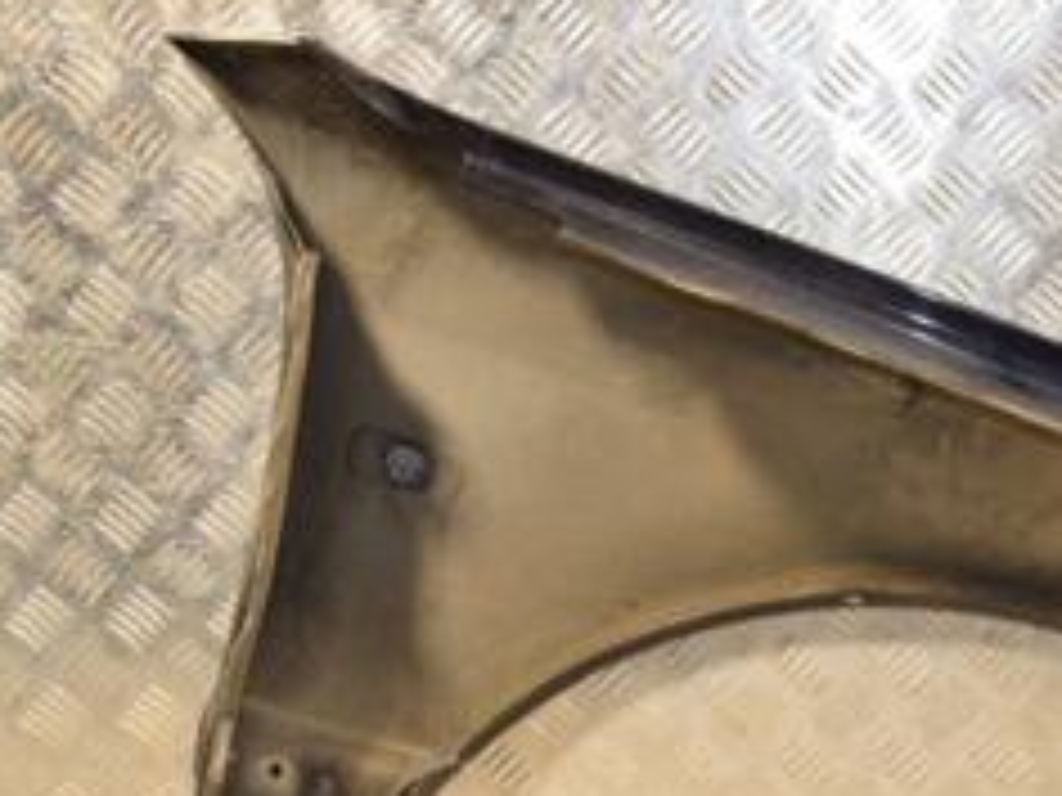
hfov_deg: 27.7
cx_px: 1053
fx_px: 2025
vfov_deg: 22.0
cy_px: 639
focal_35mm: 66
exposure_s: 1/200
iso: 800
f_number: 5.6
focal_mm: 18
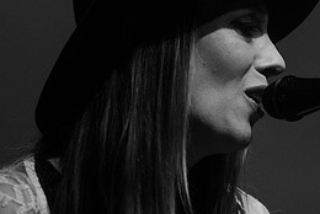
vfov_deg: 3.1
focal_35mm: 446
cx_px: 271
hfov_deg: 4.6
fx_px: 3969
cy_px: 104
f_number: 3.2
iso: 2500
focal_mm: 200
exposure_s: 1/200
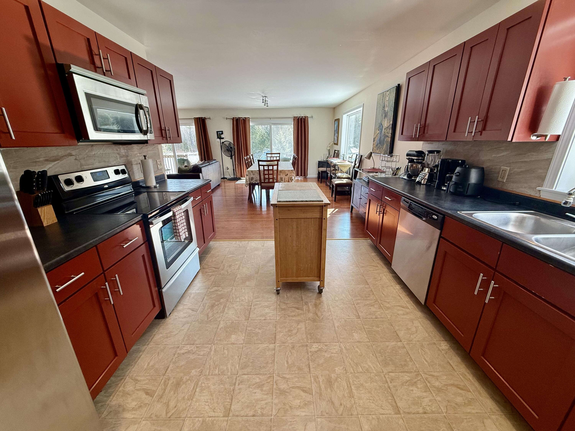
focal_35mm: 14
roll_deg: +0.5
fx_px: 233
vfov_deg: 85.7
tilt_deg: -18.1
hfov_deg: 102.1
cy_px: 216
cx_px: 288
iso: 80
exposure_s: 1/120
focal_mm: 2.22
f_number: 2.2
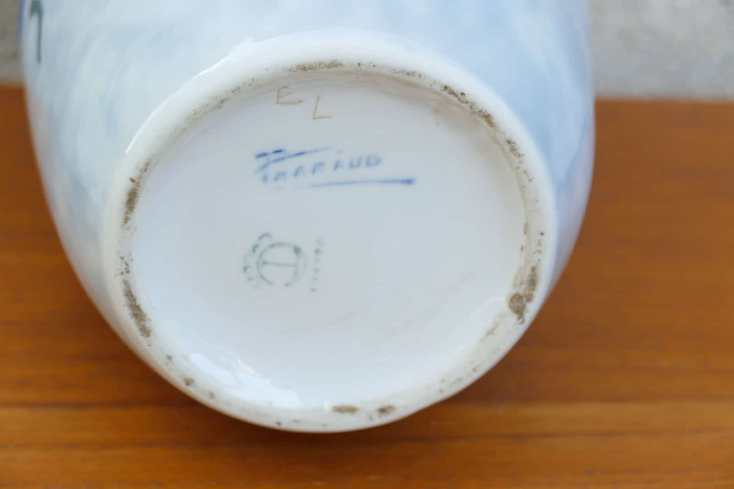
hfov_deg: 17.8
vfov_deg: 11.9
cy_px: 244
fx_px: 2345
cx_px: 367
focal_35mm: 115
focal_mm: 41.85
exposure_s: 1/100
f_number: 3.9
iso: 125
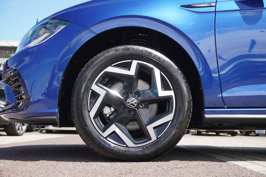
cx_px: 133
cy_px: 88
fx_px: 332
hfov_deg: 43.6
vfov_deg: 29.8
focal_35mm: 45
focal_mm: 30
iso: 100
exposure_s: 1/100
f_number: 5.6
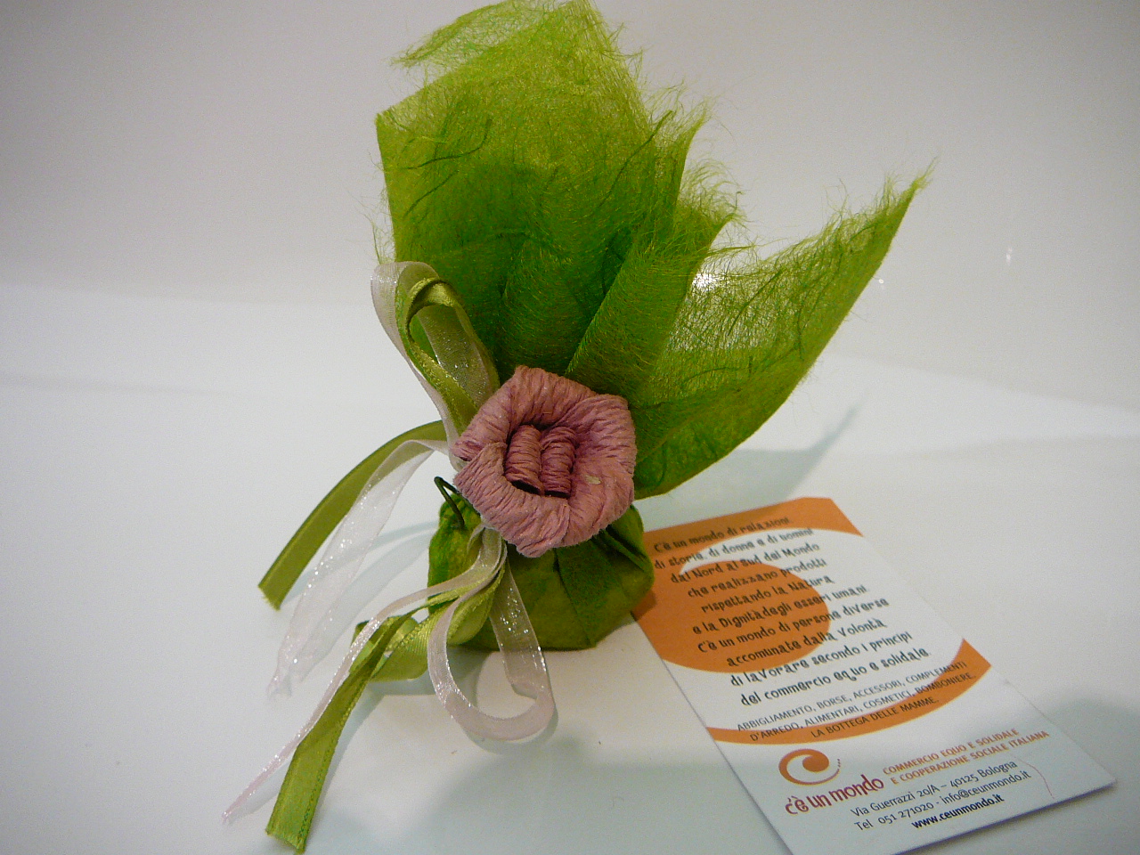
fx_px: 1153
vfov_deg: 40.7
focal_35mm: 35
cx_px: 570
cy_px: 428
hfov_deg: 52.6
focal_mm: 5.2
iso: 200
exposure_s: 1/30
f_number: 2.8
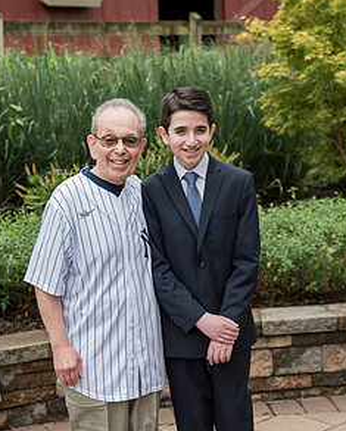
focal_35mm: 72
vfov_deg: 26.3
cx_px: 159
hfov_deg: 21.3
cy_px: 271
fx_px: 920
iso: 400
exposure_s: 1/640
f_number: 4
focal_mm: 50
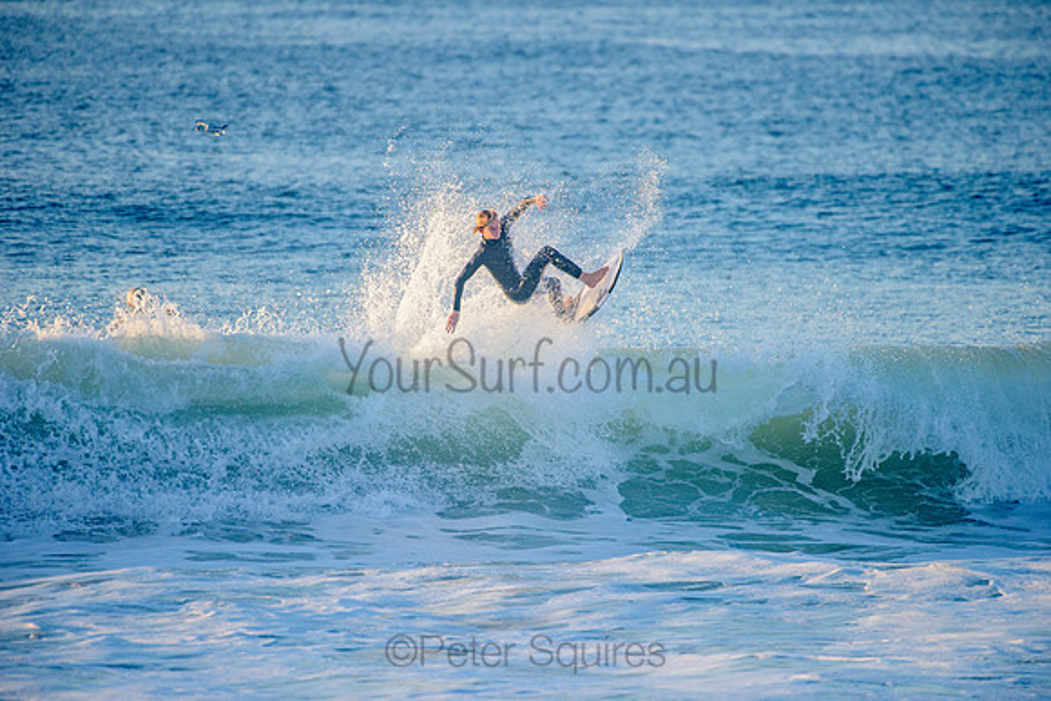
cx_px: 526
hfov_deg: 4.1
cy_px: 350
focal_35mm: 500
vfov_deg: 2.8
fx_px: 14600
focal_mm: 500
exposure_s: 1/1250
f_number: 5.6
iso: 450
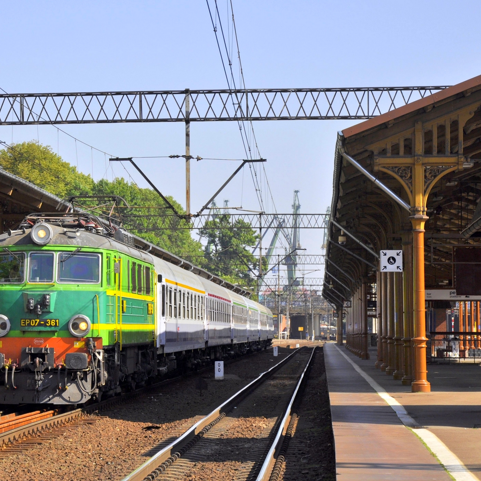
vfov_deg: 13.0
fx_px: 2107
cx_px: 161
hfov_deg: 13.0
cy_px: 240
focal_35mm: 134
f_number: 7.1
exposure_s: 1/800
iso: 200
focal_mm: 70
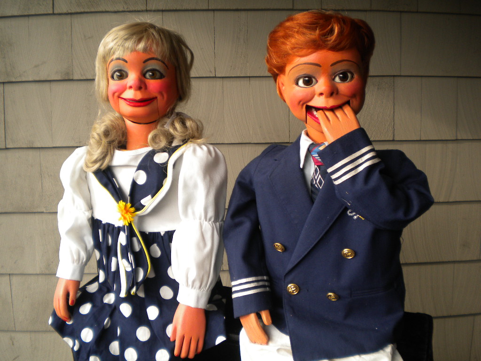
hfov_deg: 52.6
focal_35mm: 35
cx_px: 240
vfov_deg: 40.7
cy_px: 180
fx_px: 486
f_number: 3.1
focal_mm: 6.3
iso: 88
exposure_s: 1/58.6
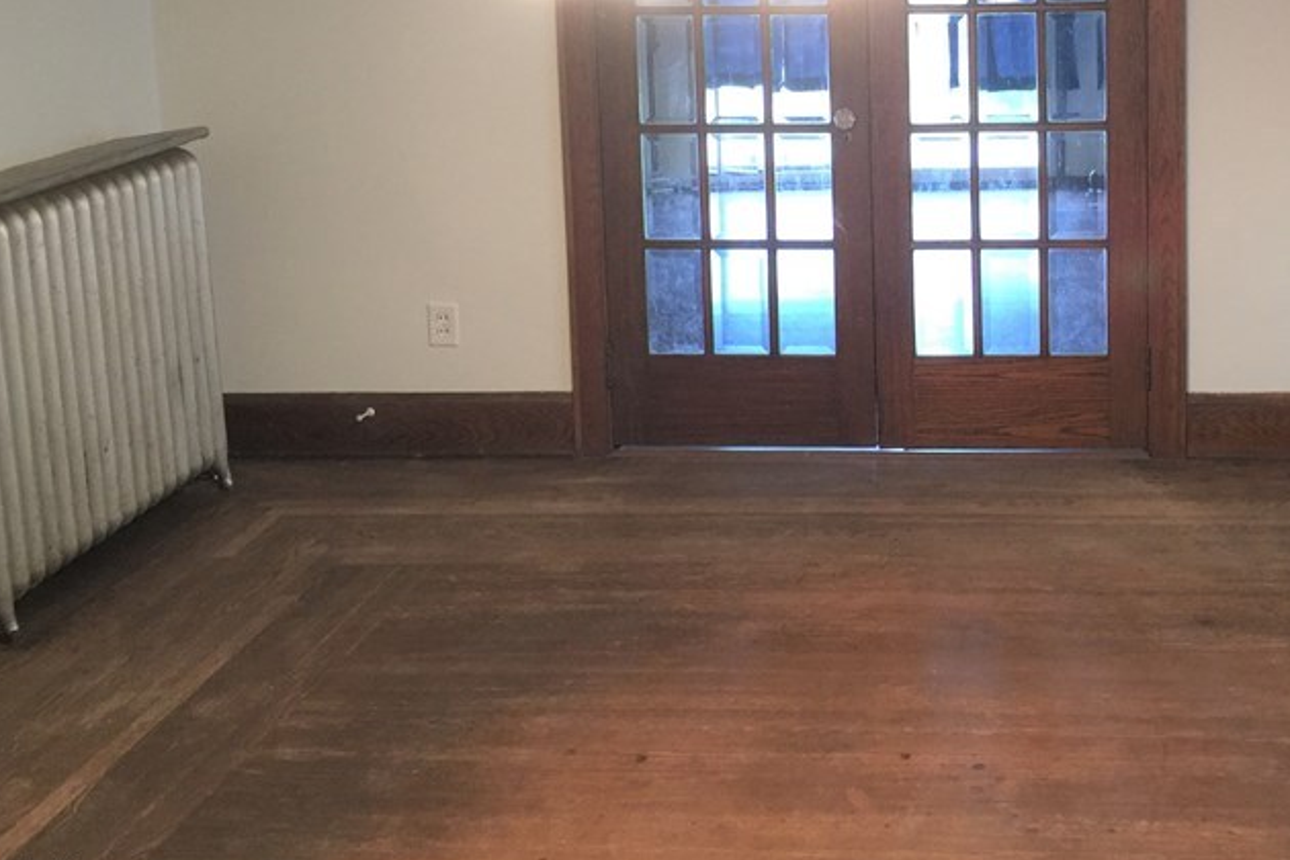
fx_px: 1756
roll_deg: +0.8
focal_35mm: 49
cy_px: 129
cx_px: 983
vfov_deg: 26.8
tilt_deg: -7.9
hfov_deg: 39.2
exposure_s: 1/15
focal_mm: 4.15
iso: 100
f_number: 2.2
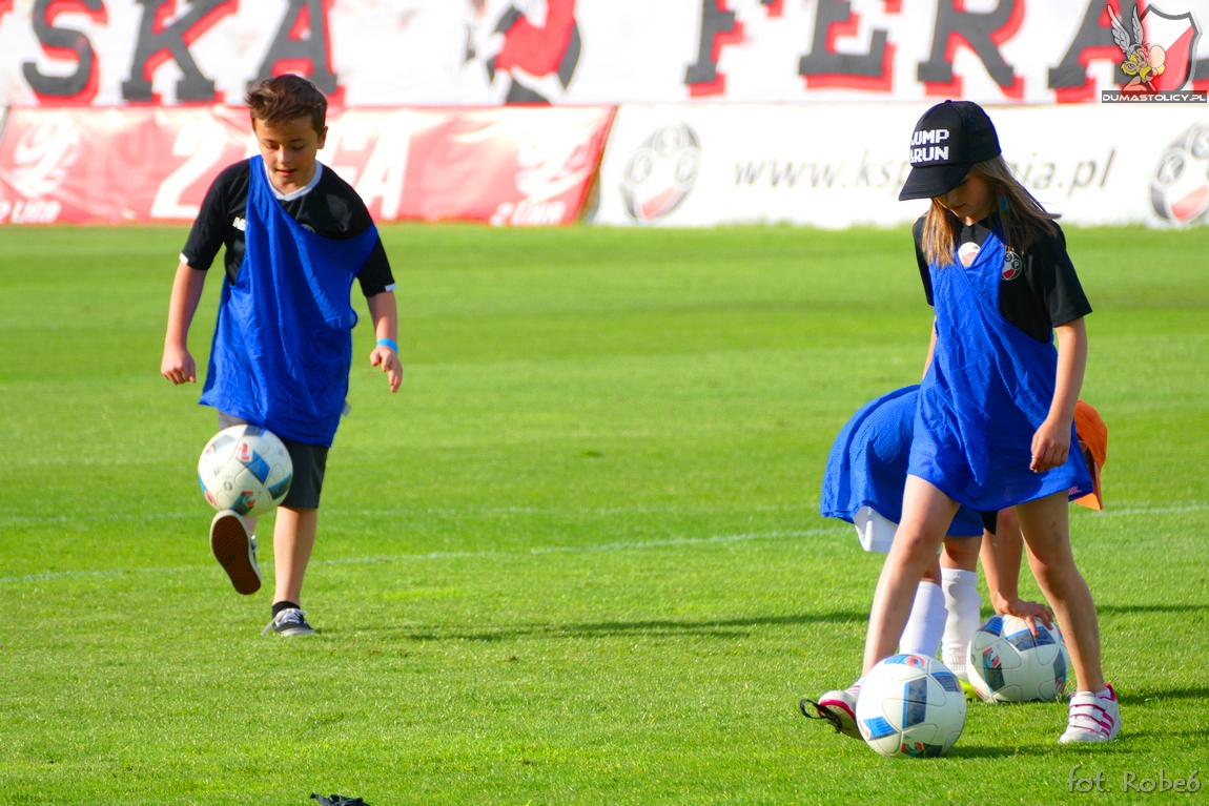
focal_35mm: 365
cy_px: 403
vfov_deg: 3.8
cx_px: 604
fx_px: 12259
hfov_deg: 5.6
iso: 125
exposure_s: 1/800
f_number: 4
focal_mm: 133.12
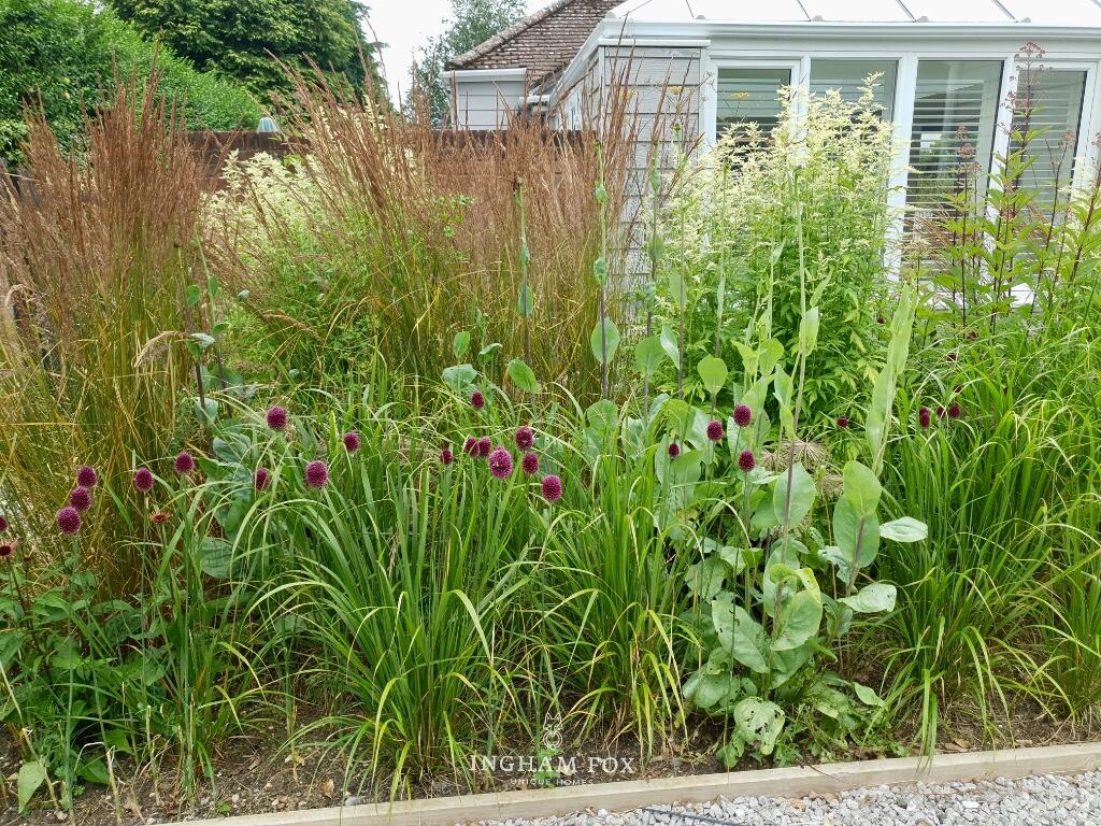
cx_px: 550
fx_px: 827
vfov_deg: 53.1
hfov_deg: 67.3
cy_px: 413
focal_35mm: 26
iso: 50
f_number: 1.5
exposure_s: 1/582
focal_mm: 4.32
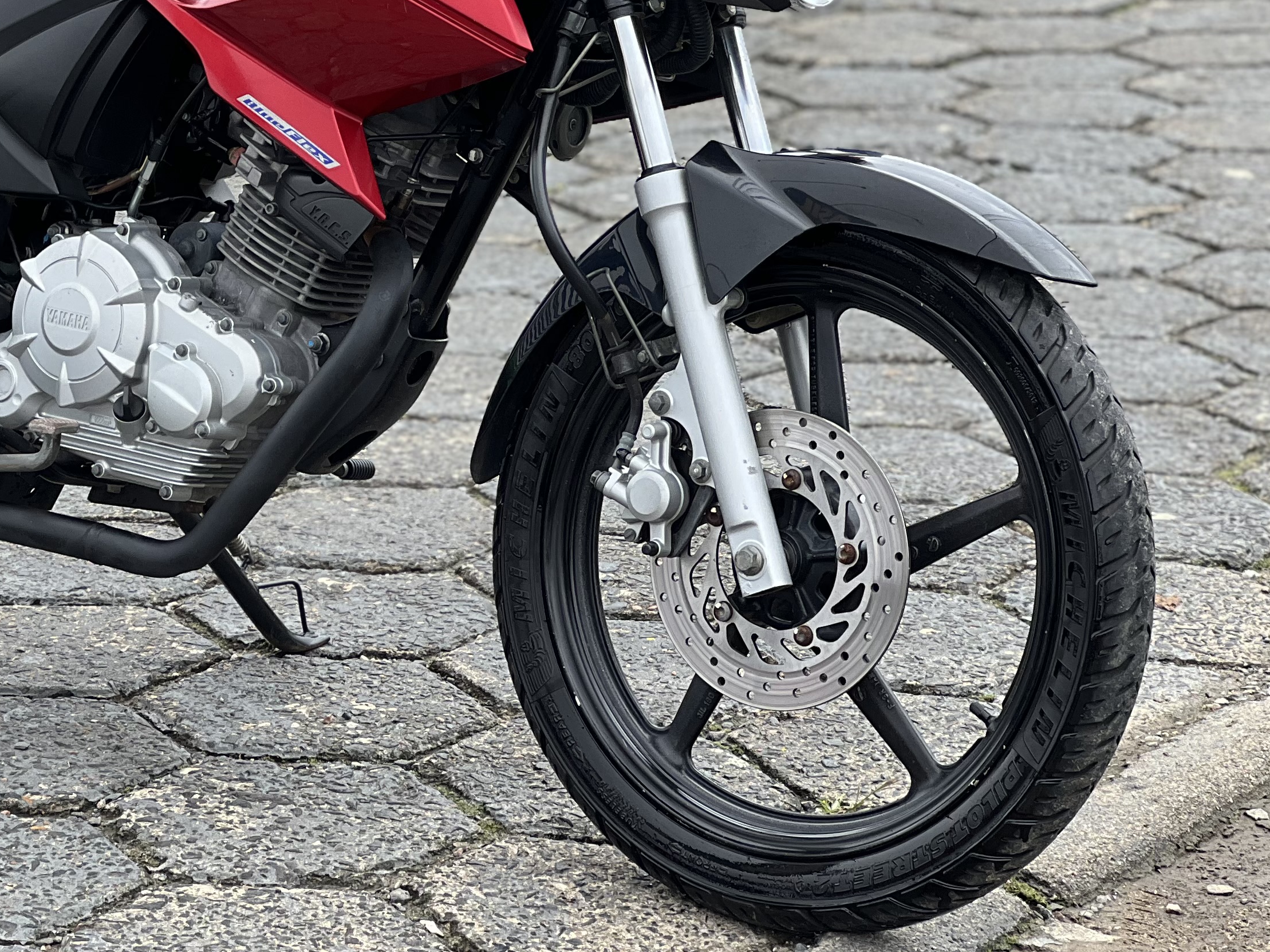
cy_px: 169
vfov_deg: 10.6
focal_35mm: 140
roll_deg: +2.9
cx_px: 257
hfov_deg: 14.0
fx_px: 5136
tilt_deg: -9.9
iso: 20
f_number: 2.8
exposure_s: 1/142
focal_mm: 9
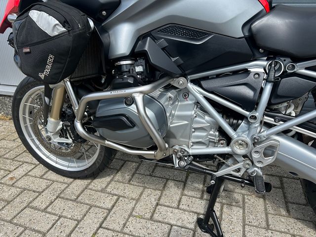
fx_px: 237
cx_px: 158
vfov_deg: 53.1
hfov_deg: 67.3
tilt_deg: -22.3
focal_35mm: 26
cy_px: 118
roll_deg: +1.8
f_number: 1.5
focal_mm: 5.7
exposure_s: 1/2123
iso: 50
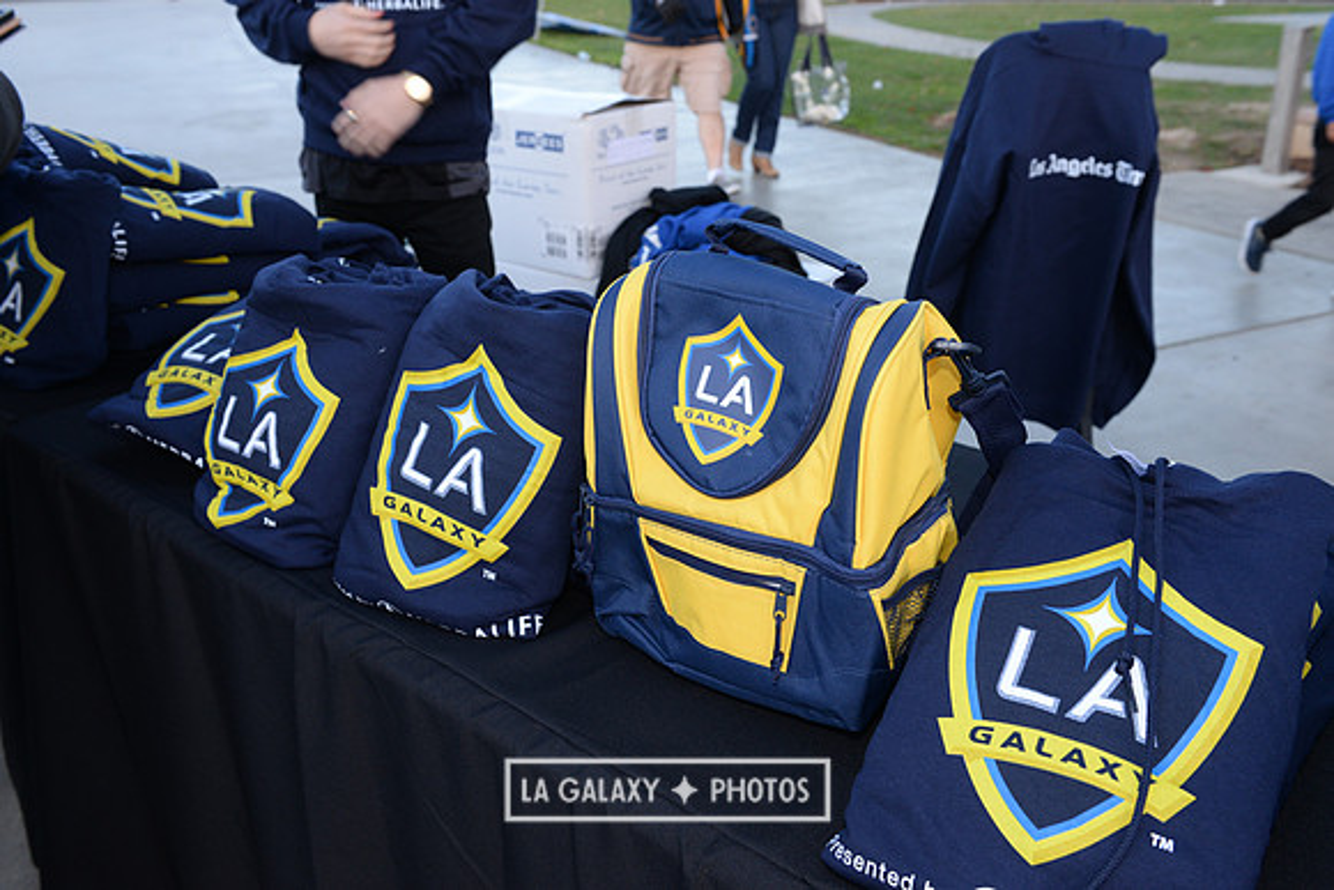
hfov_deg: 55.8
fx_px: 1260
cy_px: 445
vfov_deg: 38.9
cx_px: 667
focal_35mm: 34
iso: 800
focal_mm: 34
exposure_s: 1/100
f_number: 7.1
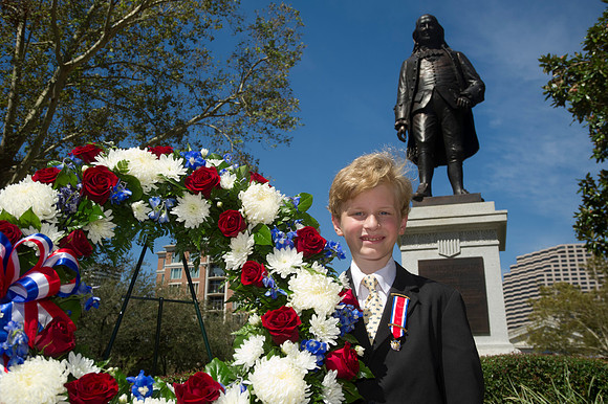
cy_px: 202
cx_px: 304
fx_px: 675
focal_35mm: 40
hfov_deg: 48.5
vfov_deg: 33.4
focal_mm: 40
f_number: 9
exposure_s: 1/320
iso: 200
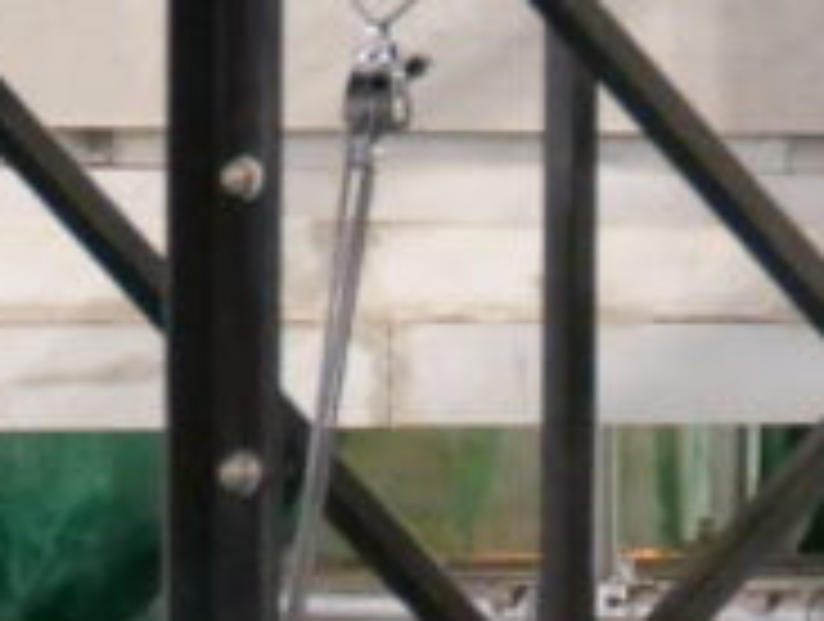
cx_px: 1409
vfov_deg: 1.6
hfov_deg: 2.1
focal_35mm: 955
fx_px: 22778
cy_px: 1386
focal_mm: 74
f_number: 4
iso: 3200
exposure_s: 1/40
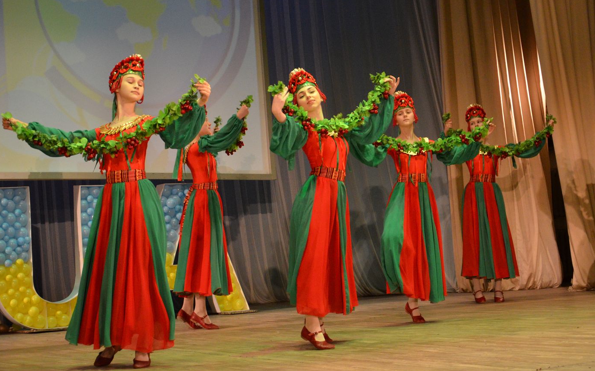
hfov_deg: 31.5
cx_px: 299
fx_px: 1054
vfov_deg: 20.0
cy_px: 192
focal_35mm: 65
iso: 2000
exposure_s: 1/200
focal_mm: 42
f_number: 4.8
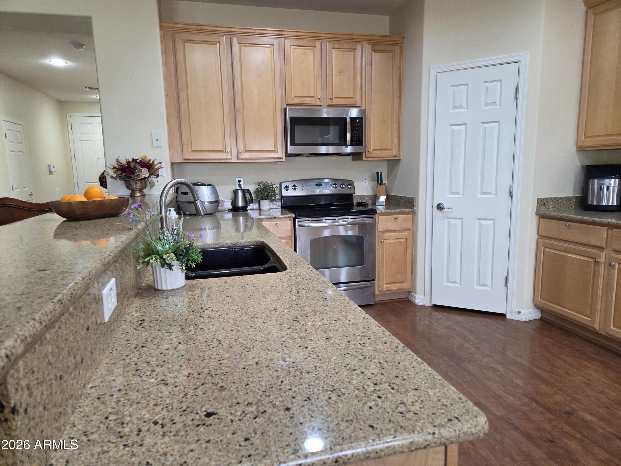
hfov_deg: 73.9
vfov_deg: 58.9
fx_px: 413
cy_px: 233
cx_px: 310
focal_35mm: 23
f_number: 1.8
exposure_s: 1/120
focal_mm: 5.4
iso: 400
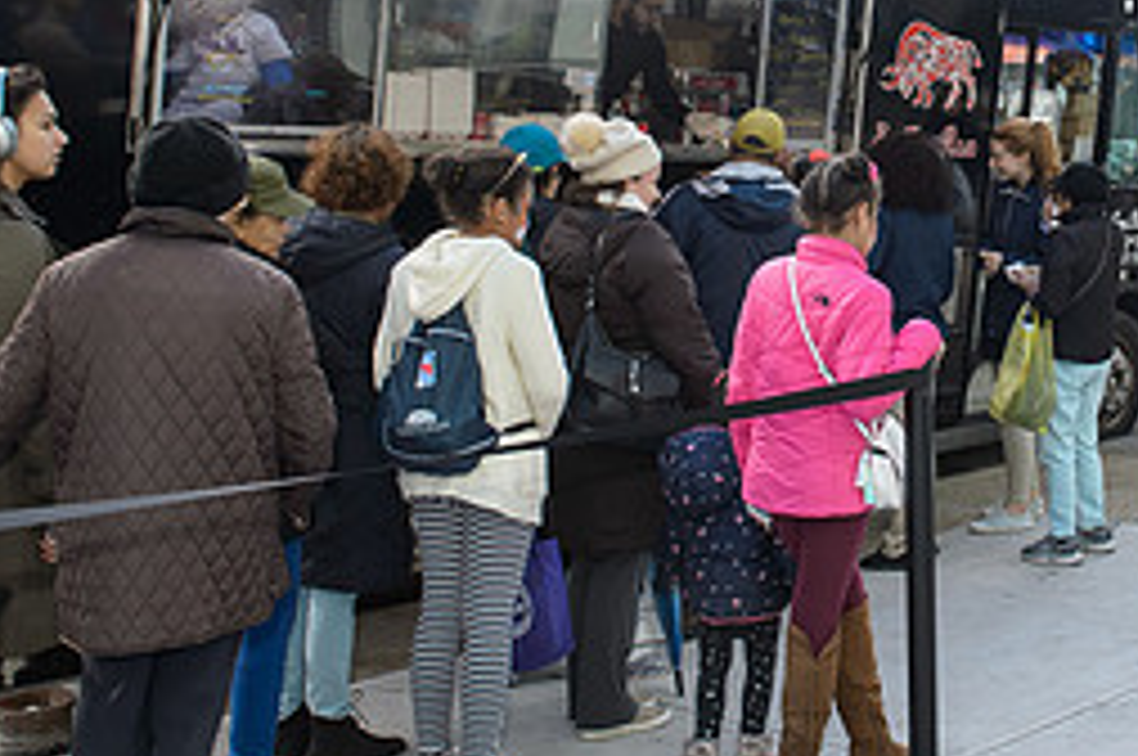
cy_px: 135
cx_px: 891
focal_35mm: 55
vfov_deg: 24.1
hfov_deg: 35.3
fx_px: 1736
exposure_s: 1/250
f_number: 5.6
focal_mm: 24
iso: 400
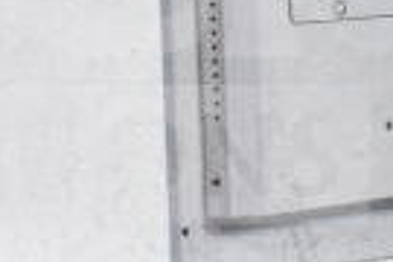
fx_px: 2074
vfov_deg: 7.2
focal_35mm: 190
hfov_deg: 10.8
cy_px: -7
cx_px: 41
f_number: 4.2
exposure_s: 1/50
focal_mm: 28
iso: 1600
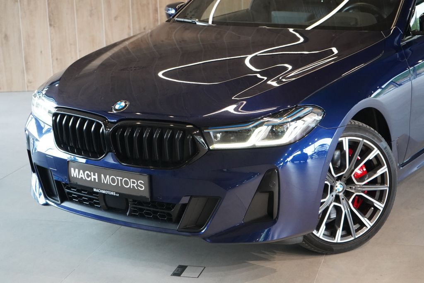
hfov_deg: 30.1
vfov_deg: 20.3
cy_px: 142
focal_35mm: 67
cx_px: 212
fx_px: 789
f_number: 5.6
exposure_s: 1/160
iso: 6400
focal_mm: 67
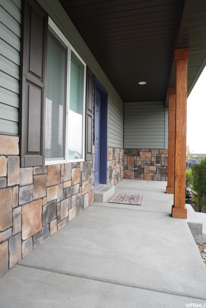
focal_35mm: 24
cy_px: 154
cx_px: 103
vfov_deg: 73.7
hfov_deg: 53.2
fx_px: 206
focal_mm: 16
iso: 100
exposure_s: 1/20
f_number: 8
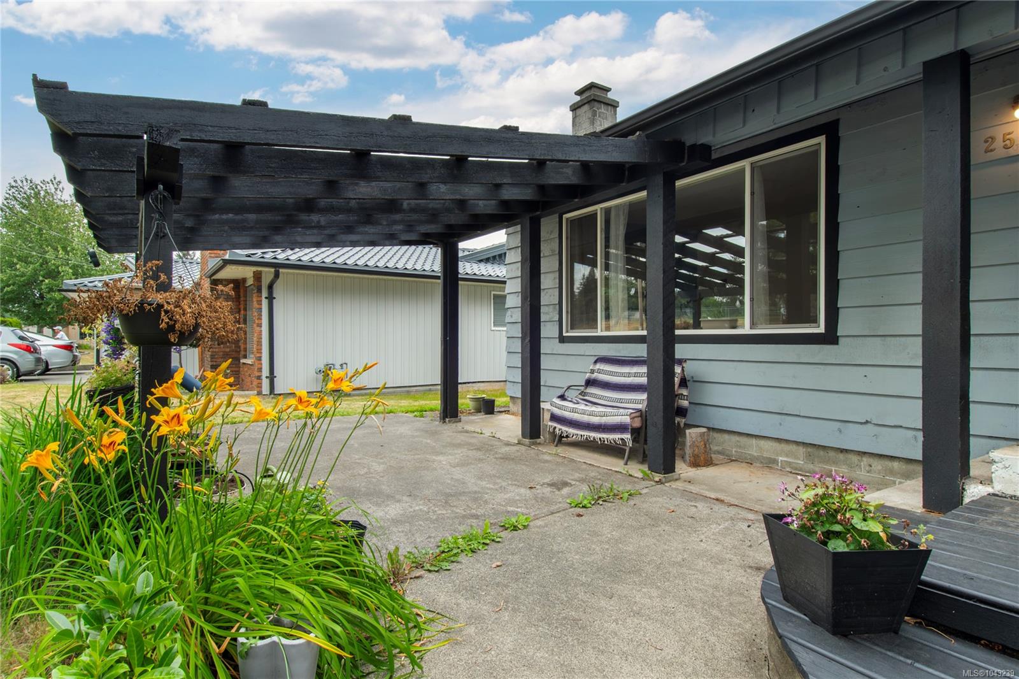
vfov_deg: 67.4
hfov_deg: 90.0
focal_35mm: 18
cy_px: 340
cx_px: 510
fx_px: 509
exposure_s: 1/50
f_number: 11
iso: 160
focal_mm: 12
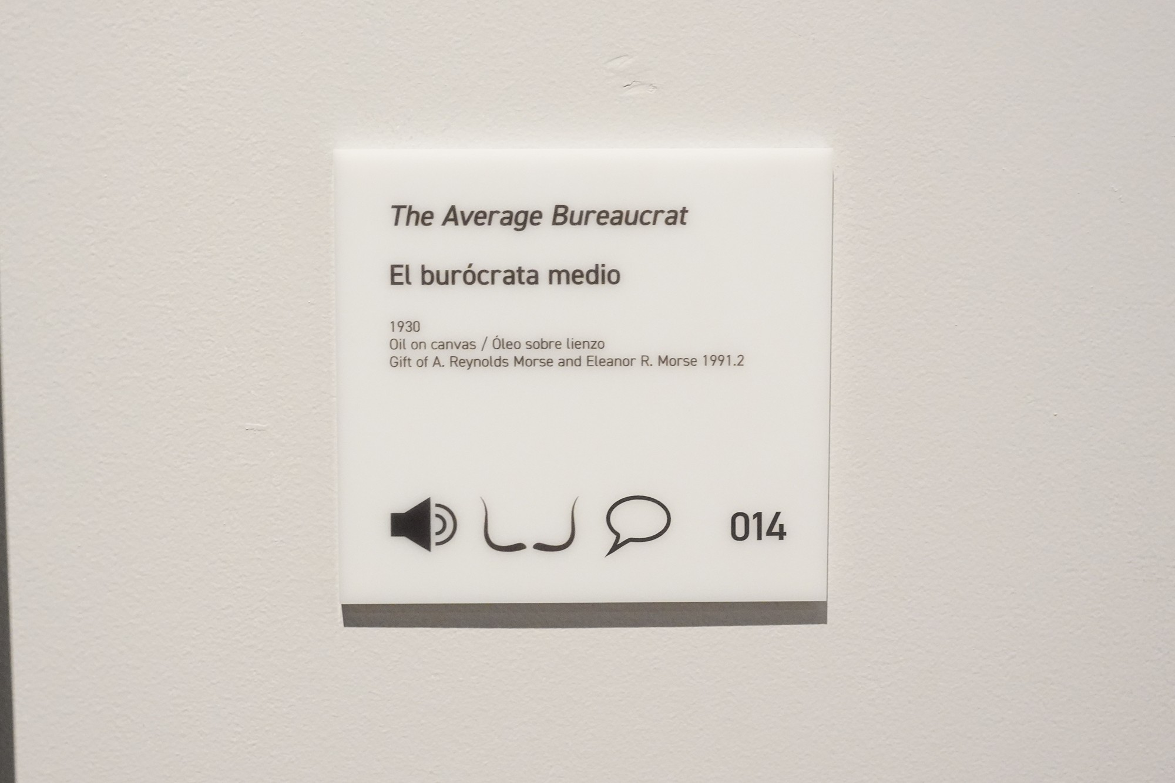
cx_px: 588
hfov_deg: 46.4
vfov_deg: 31.9
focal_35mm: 42
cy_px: 392
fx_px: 1371
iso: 8000
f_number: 5.6
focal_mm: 42
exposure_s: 1/100
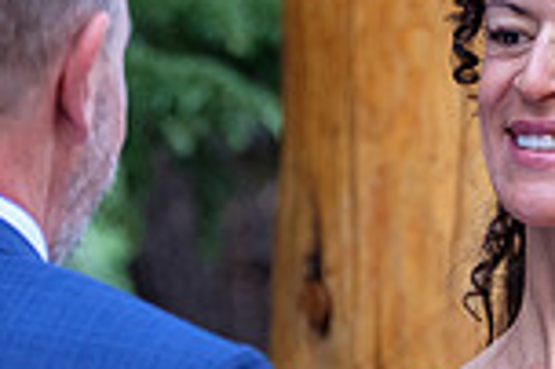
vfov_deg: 2.5
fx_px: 8347
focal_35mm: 542
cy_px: 155
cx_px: 508
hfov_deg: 3.8
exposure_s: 1/200
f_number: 3.6
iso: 1000
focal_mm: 94.5
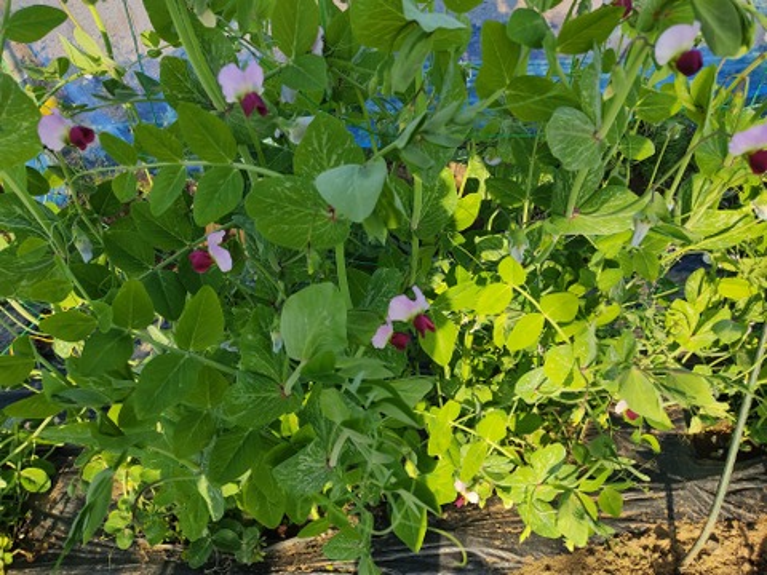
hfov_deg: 67.3
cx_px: 384
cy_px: 288
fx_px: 576
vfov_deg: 53.1
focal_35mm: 26
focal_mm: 4.74
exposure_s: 1/373
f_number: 1.79
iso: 100
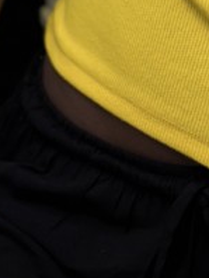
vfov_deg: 10.1
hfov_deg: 7.8
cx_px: 345
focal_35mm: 186
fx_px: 1494
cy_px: -218
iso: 125
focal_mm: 6.76
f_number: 1.78
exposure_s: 1/60
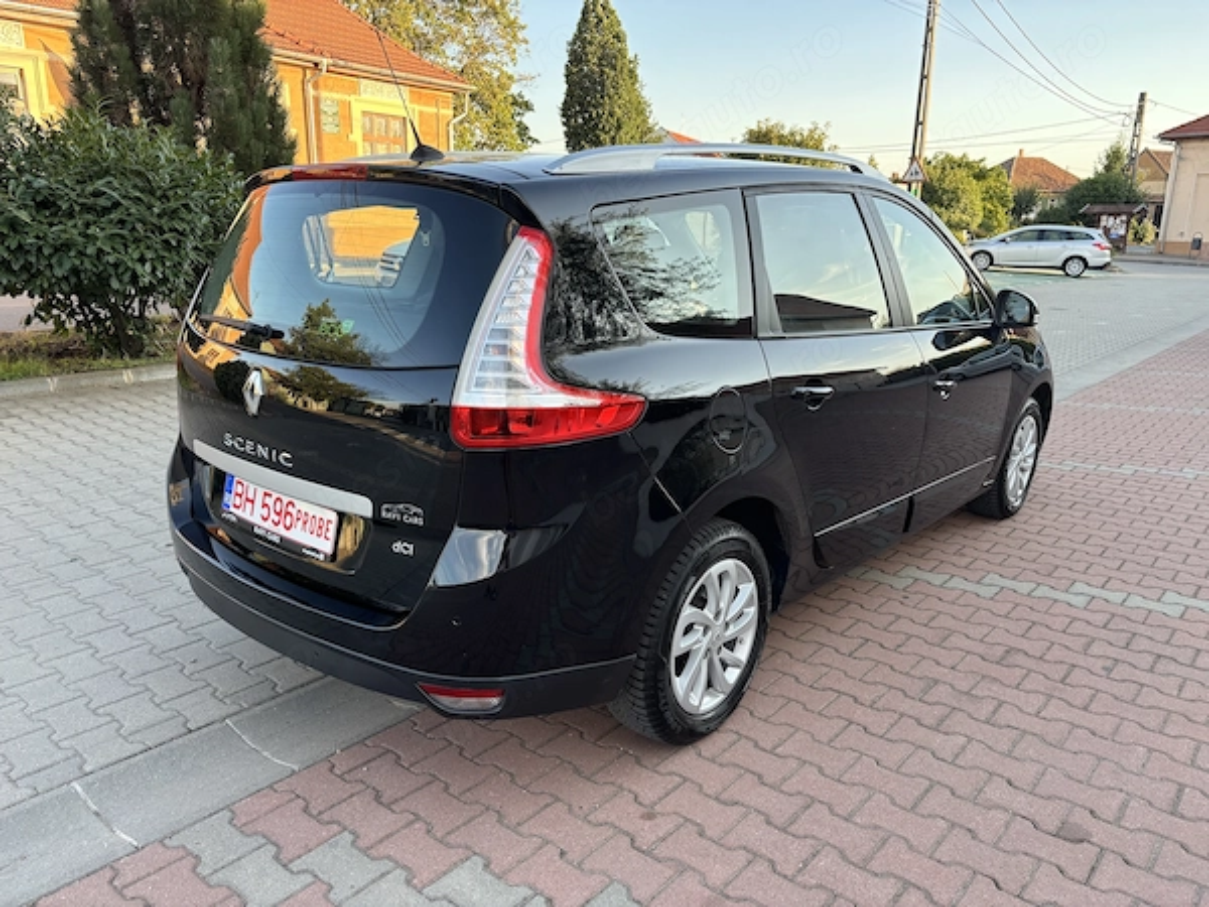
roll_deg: -0.7
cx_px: 604
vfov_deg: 53.1
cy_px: 454
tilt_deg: -14.3
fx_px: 908
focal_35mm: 26
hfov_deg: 67.3
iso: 40
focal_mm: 5.96
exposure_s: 1/167
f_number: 1.6
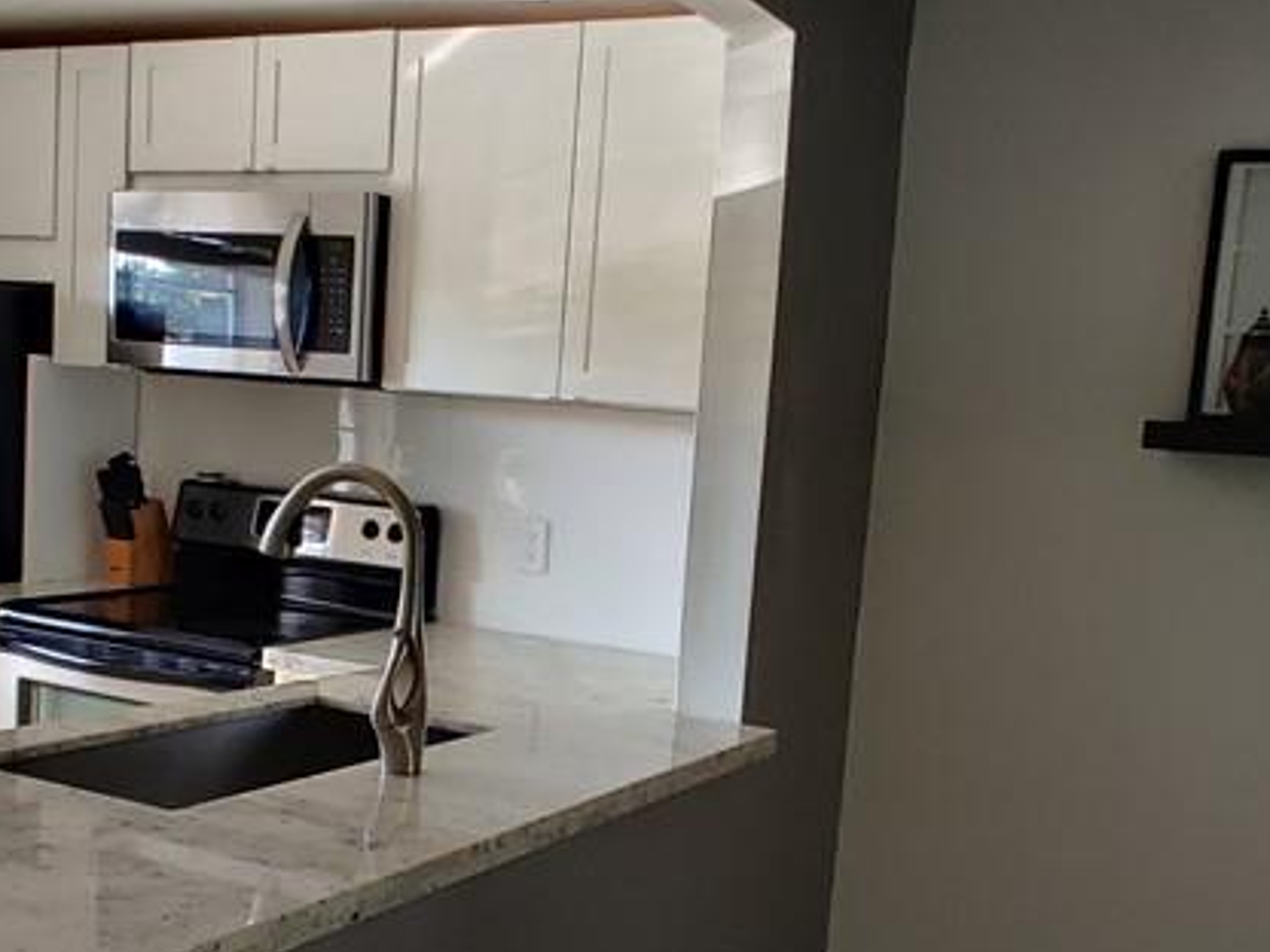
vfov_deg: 43.6
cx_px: 672
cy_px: 632
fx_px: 1174
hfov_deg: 56.8
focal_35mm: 32
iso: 500
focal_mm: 2.25
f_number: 2.2
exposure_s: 1/33
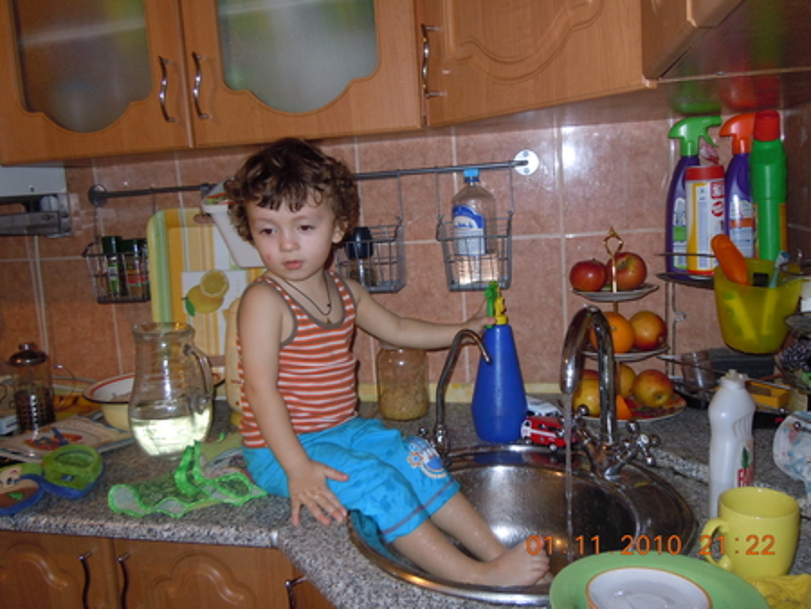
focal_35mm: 30
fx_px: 703
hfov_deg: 59.9
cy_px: 304
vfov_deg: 46.8
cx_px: 406
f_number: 3.5
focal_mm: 5.4
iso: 200
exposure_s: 1/30
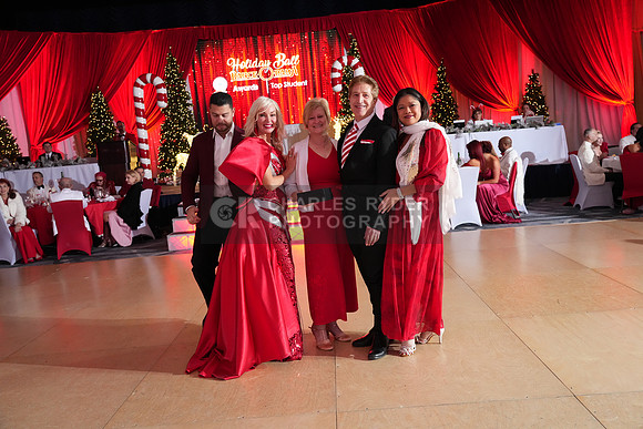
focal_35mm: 29
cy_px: 214
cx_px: 322
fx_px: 518
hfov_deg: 63.6
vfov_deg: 45.0
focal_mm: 29
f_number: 4
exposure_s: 1/200
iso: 3200
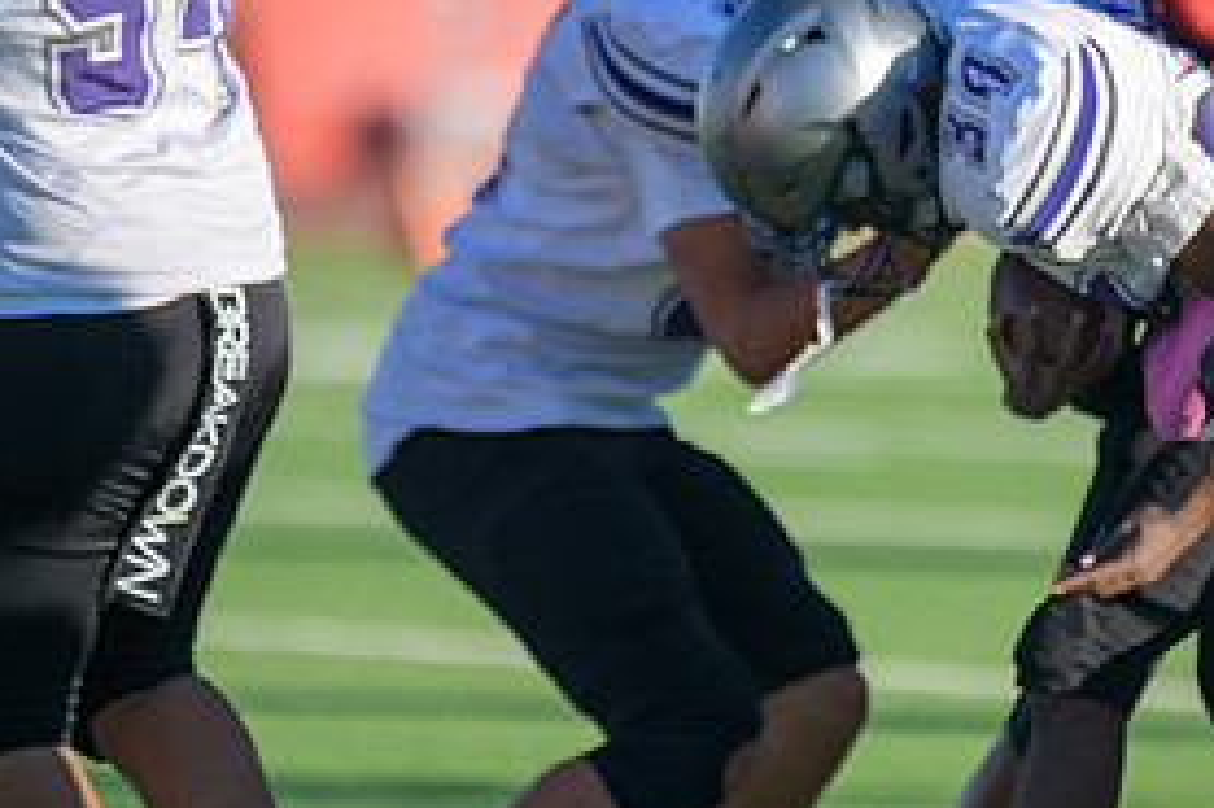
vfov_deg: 2.2
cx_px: 969
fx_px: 21130
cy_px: 168
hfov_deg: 3.3
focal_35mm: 627
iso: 400
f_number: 2.8
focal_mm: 300
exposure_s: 1/6400
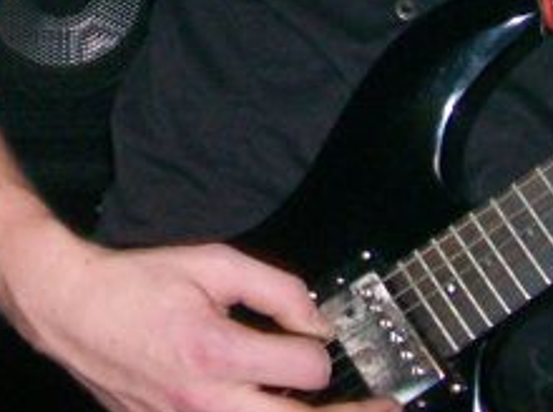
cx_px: -156
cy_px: -246
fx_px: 2088
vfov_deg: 10.8
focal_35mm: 131
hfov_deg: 14.5
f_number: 2.7
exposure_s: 1/64
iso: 140
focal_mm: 6
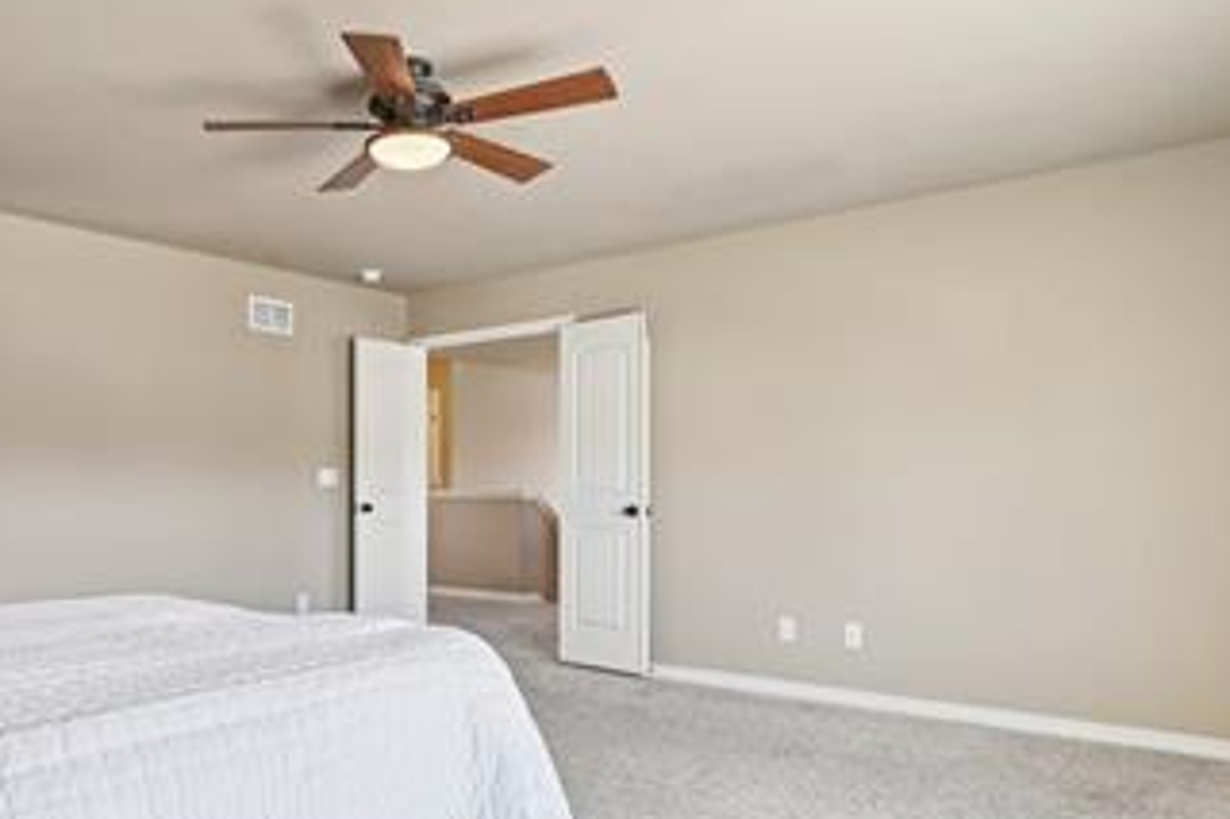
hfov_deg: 62.8
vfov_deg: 46.2
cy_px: 465
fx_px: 956
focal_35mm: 28
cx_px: 354
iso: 400
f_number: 11
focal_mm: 14
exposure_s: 1/15
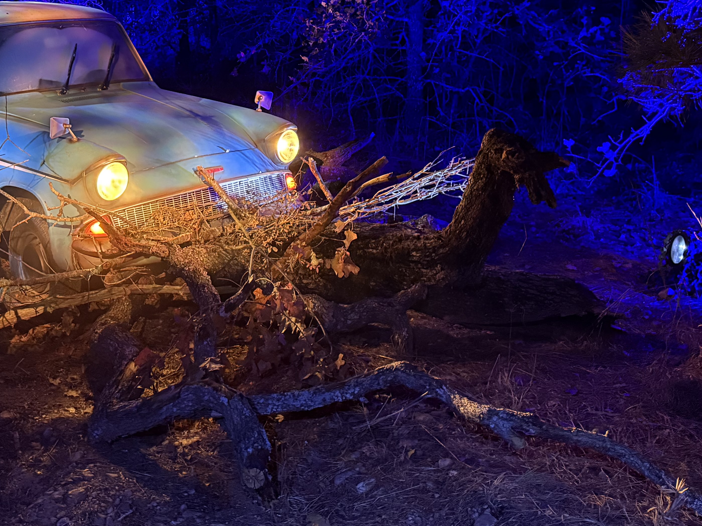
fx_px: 994
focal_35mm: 49
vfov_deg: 28.3
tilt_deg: +1.0
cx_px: 235
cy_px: 31
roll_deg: -0.1
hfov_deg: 38.5
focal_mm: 6.76
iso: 1000
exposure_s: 1/37
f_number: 1.78
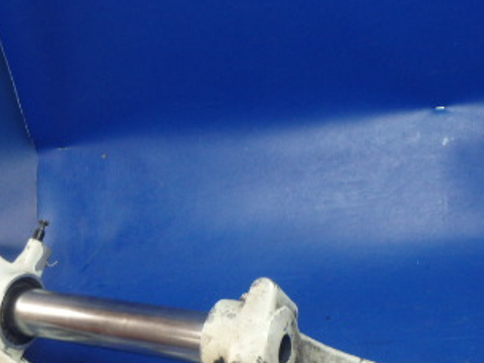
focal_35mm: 59
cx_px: 224
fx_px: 825
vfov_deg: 24.7
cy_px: 239
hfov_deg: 32.7
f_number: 3.9
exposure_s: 1/30
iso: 250
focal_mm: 5
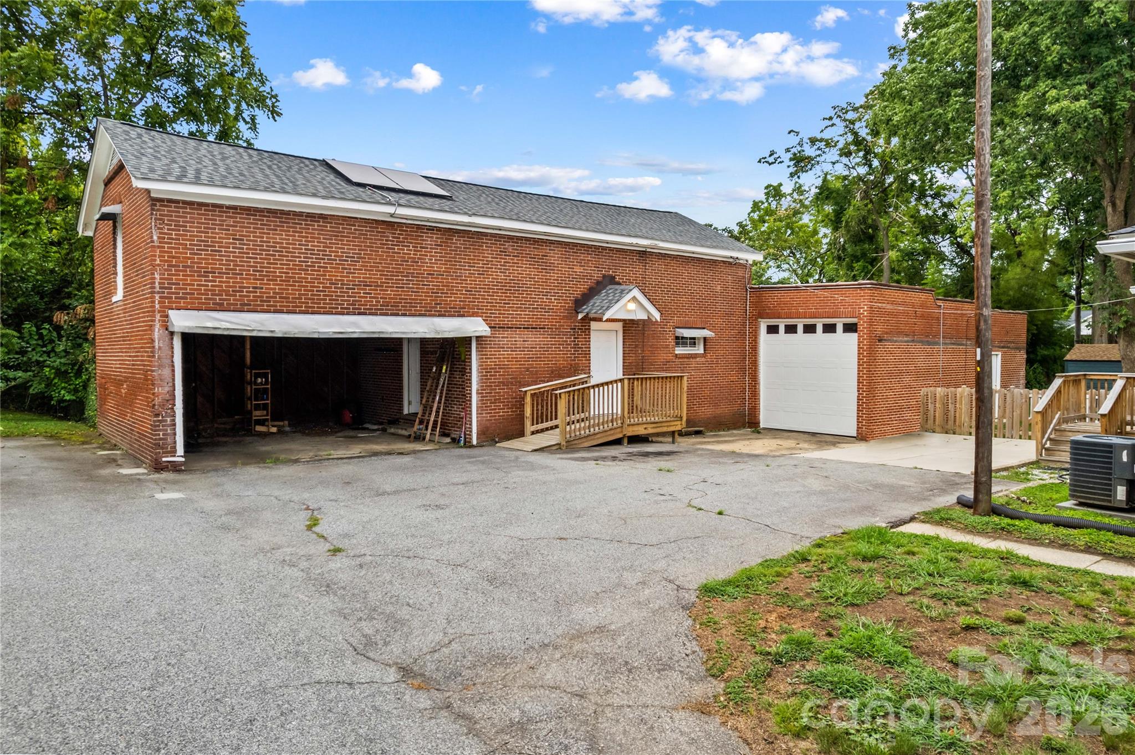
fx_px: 693
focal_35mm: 22
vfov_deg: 57.2
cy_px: 378
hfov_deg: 78.6
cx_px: 568
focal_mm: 8.38
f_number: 2.8
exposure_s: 1/400
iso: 100
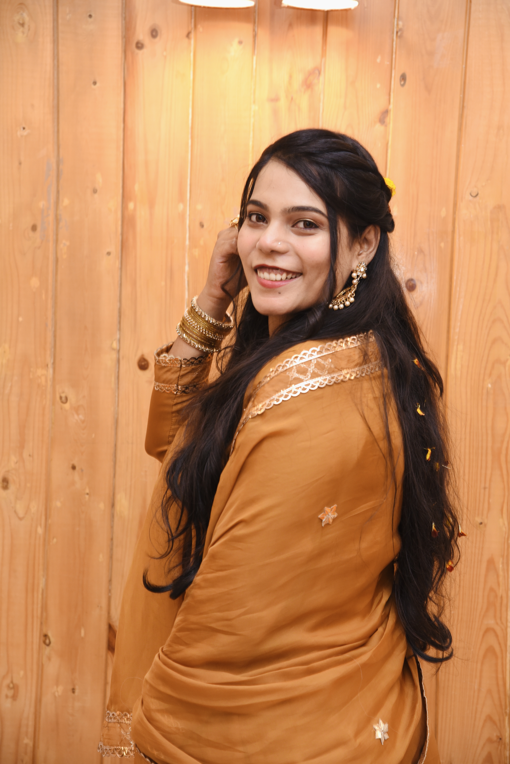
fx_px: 1592
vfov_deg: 27.0
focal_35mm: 75
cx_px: 255
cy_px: 382
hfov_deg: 18.2
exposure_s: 1/125
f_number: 5.6
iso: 1250
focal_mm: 75
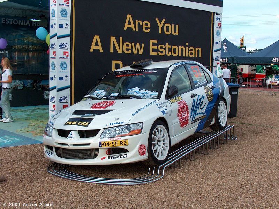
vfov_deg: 28.0
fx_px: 419
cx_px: 140
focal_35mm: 52
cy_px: 104
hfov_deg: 36.9
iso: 200
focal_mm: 10.64
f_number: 5.7
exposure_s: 1/543
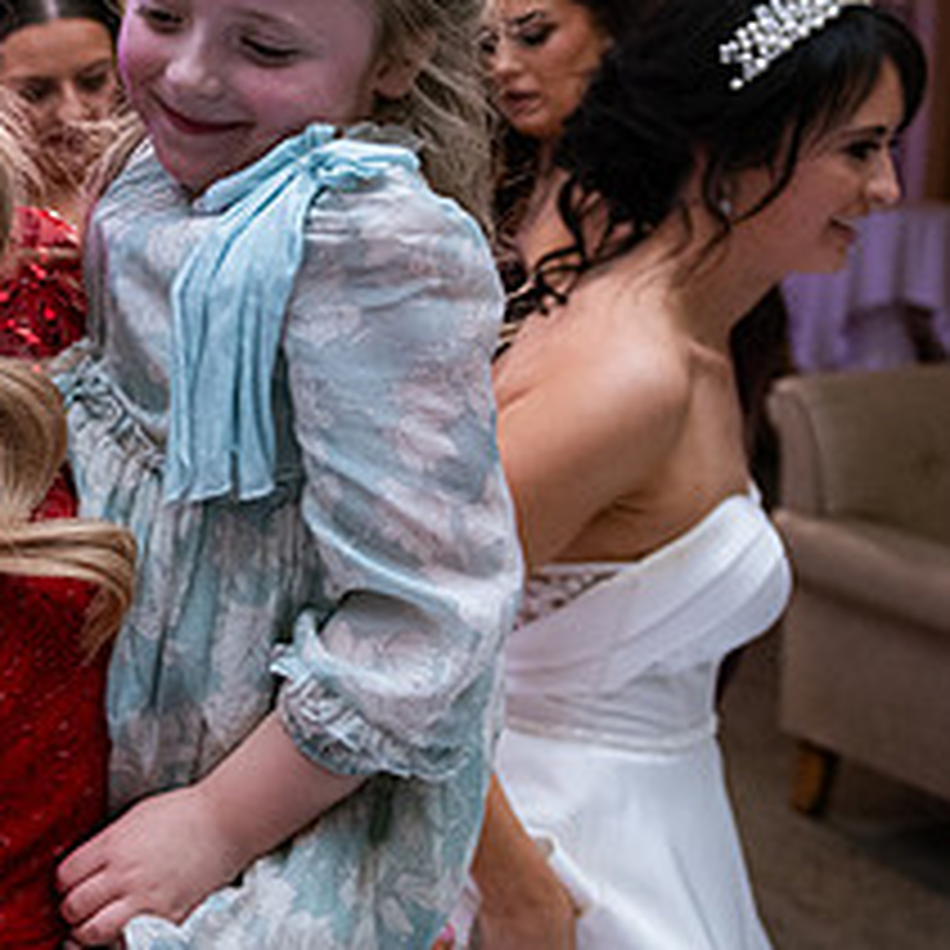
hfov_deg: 25.1
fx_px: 1956
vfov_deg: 26.9
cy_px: 241
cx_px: -131
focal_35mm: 63
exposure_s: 1/160
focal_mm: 27
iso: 1000
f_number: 3.5
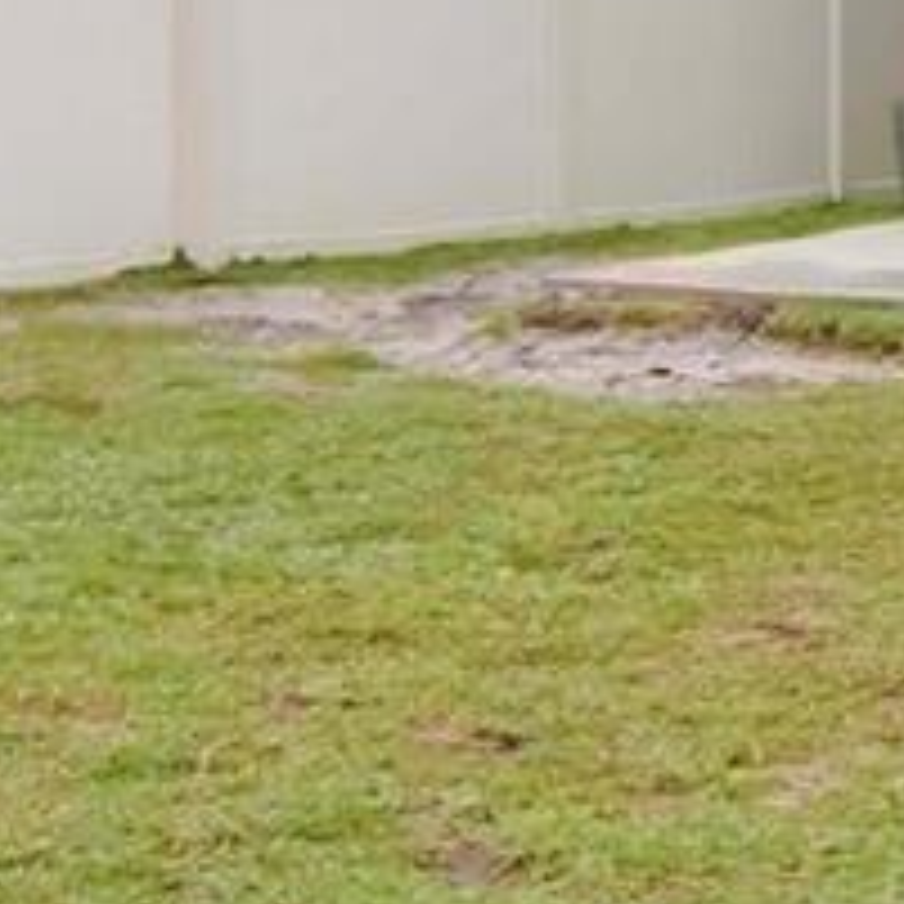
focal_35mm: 111
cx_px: 1241
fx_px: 3291
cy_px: -99
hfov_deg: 14.8
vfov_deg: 15.2
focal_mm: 11
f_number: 9
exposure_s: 1/250
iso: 800
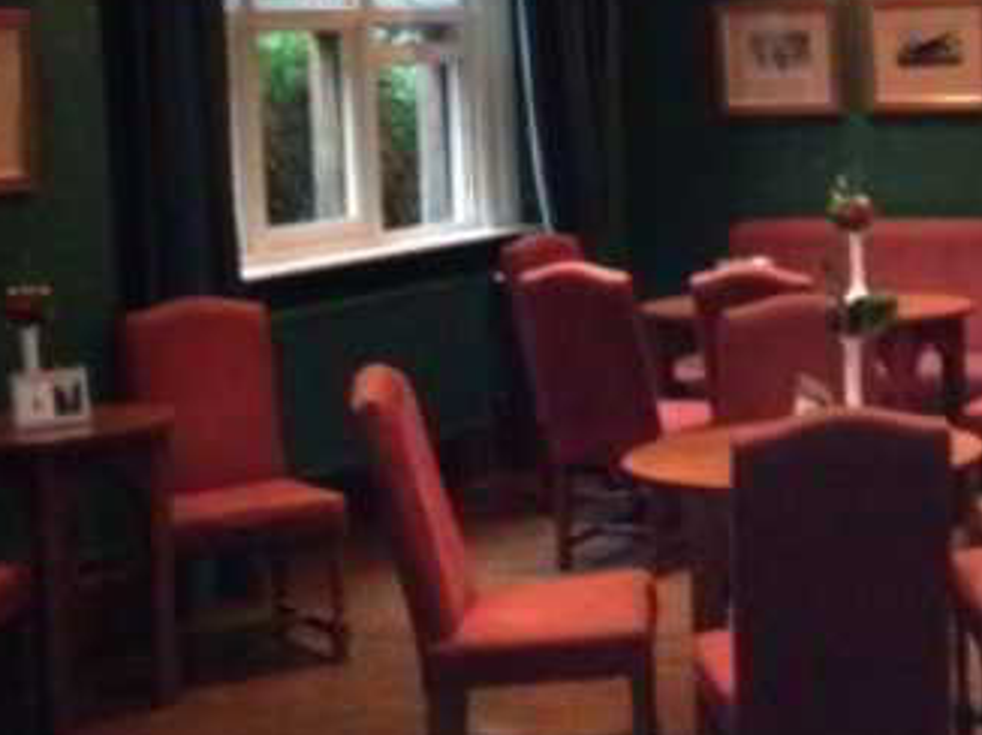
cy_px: 114
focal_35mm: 86
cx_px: 970
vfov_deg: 17.0
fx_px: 2438
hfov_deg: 22.0
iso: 800
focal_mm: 4.28
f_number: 2.4
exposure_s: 1/16
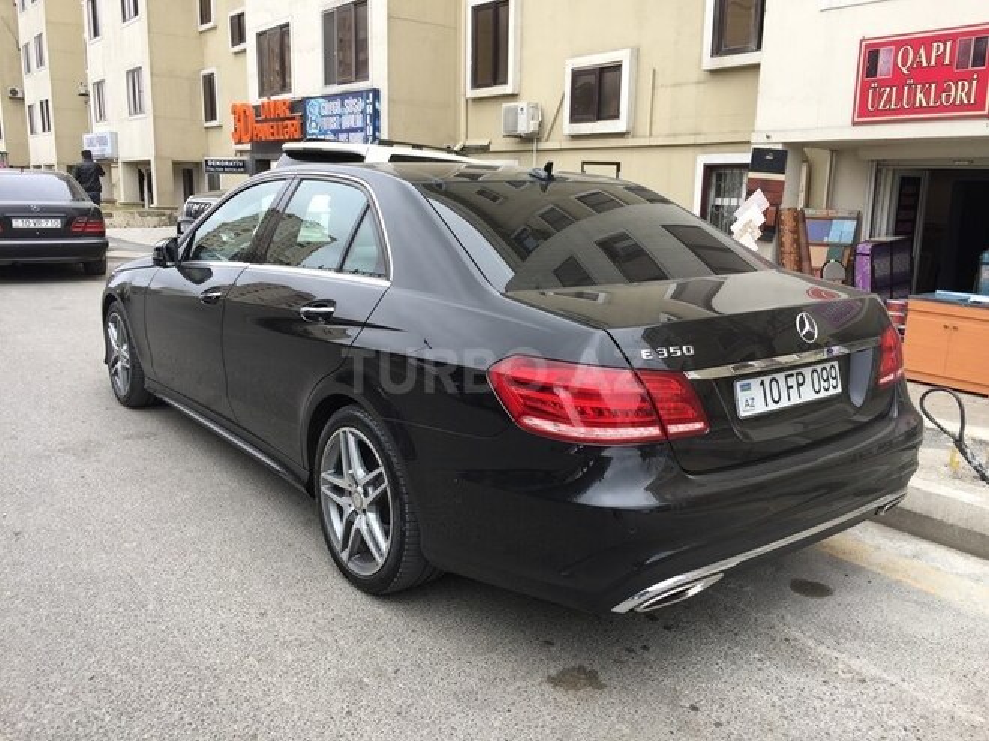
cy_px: 370
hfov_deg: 61.7
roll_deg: -2.1
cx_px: 494
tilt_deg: -11.9
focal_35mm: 29
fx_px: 829
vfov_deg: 48.2
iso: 32
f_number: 2.2
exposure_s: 1/157
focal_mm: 4.15
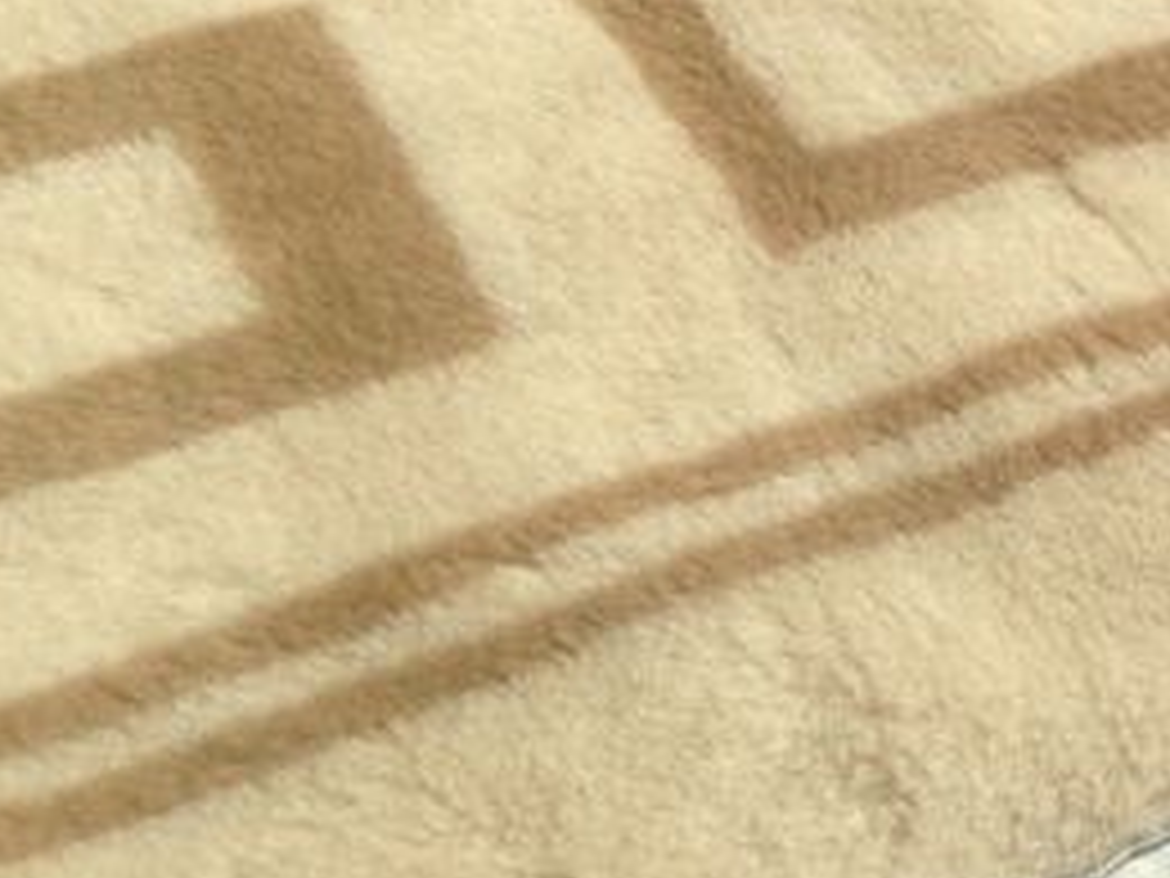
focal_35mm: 90
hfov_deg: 19.9
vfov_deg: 15.9
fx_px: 3042
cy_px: -122
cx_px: 1550
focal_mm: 4.13
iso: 50
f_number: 2.4
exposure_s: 1/2008
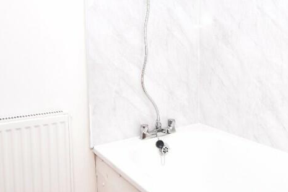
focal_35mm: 33
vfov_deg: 39.7
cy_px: 72
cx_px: 182
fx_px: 264
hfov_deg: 56.5
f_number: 4.5
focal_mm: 10
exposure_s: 1/60
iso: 100
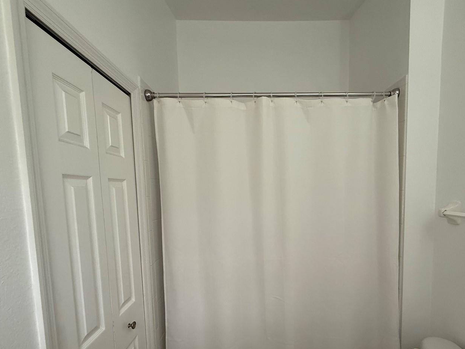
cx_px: 259
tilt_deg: -4.3
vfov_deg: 70.8
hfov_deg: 87.4
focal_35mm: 18
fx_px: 242
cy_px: 211
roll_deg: +1.2
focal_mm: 2.22
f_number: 2.2
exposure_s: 1/120
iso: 320
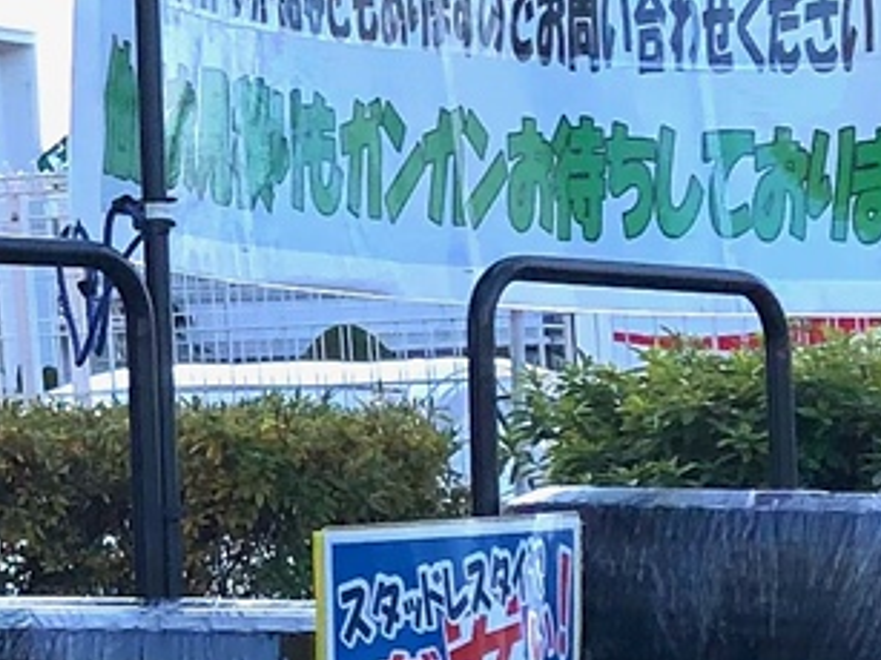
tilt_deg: +8.3
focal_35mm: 184
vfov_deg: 8.0
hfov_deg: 10.0
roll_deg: -0.3
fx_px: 4681
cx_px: -892
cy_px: 55
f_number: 1.8
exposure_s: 1/906
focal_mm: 3.99
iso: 20
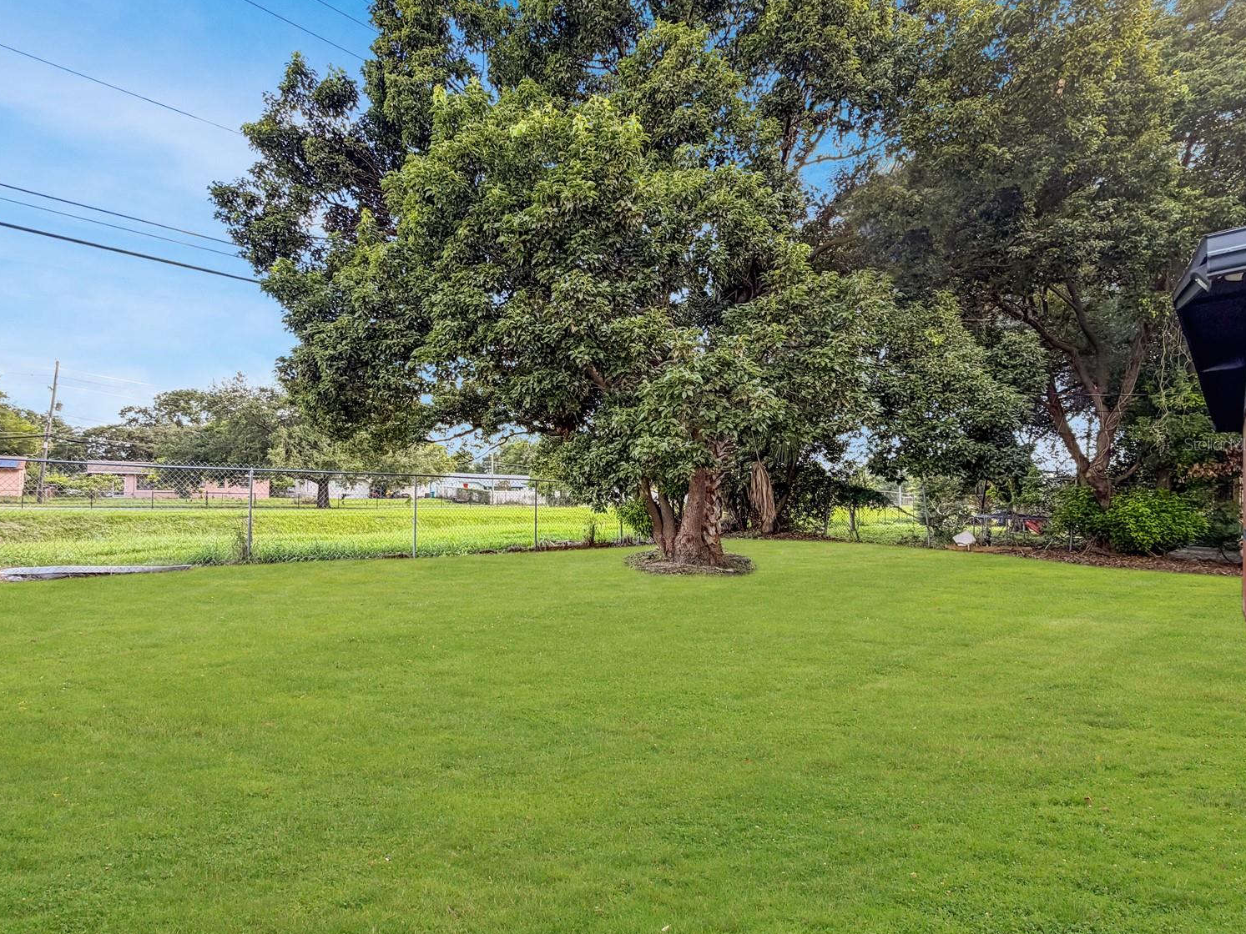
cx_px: 595
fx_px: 540
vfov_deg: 81.7
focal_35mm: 15
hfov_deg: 98.1
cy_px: 444
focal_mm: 2.22
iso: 50
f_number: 2.2
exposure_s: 1/140
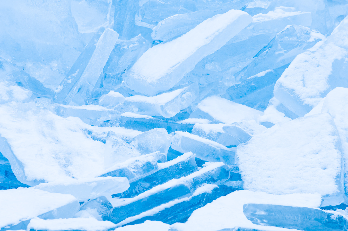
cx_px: 174
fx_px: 2896
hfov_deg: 6.9
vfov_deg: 4.6
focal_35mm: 300
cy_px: 116
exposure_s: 1/320
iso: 320
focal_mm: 200
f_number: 7.1
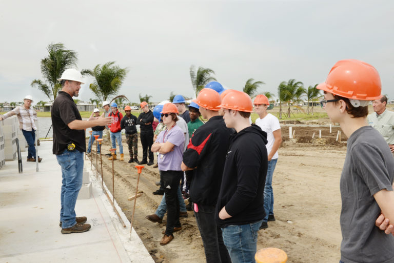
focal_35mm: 32
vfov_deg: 41.2
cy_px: 132
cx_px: 197
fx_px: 350
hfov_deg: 58.7
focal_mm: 32
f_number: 18
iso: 400
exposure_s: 1/250
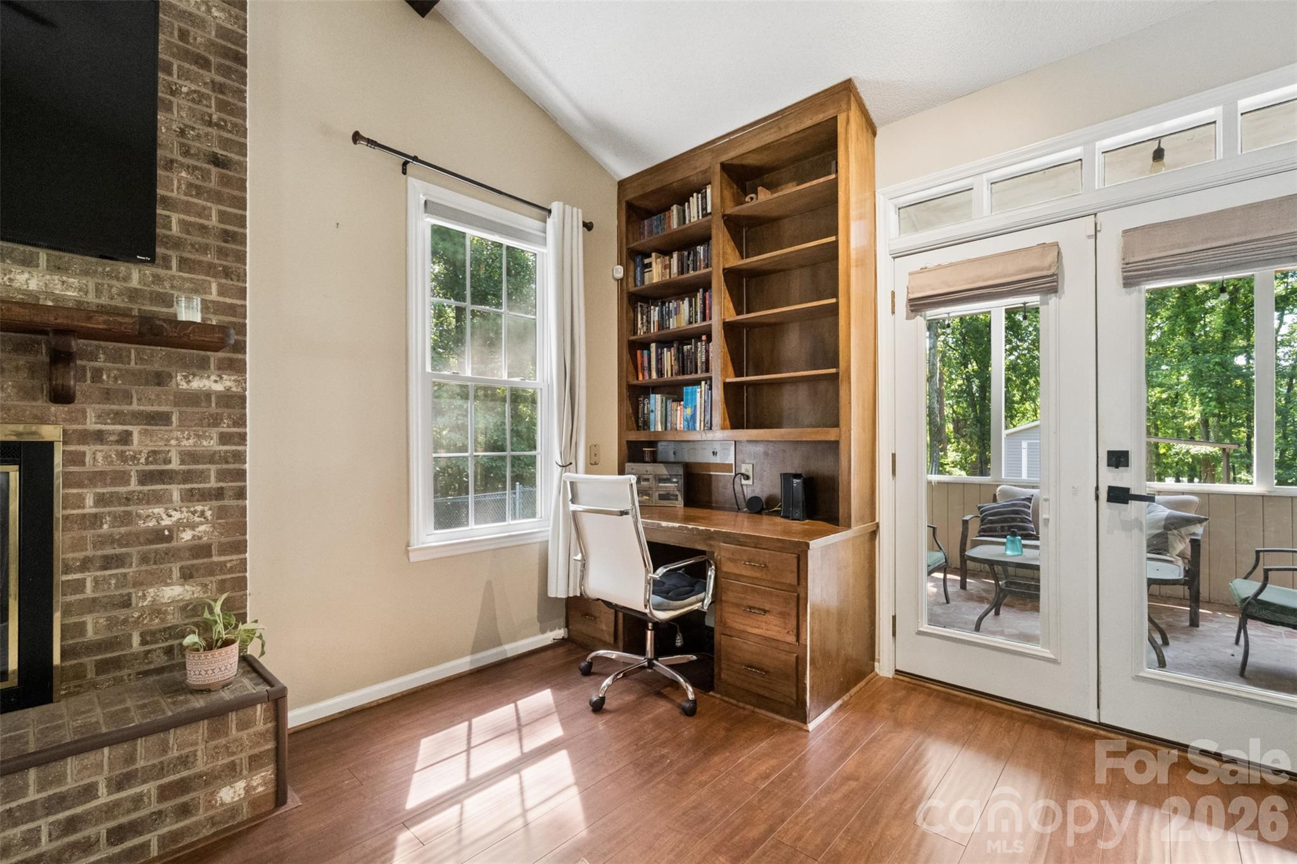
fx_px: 540
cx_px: 648
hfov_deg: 100.4
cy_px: 432
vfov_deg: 77.3
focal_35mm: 15
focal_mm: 10
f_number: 7.1
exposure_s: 1/30
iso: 1250
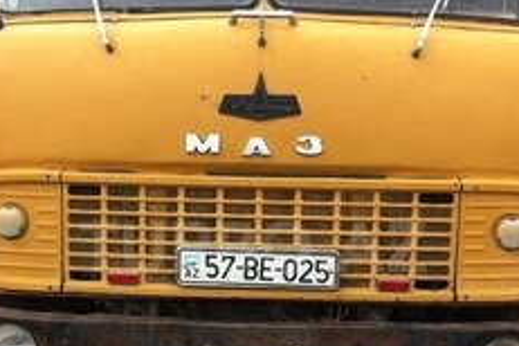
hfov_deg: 26.0
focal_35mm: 78
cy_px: 247
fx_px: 1124
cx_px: 253
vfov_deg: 17.4
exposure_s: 1/718
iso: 80
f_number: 2.8
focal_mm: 3.85
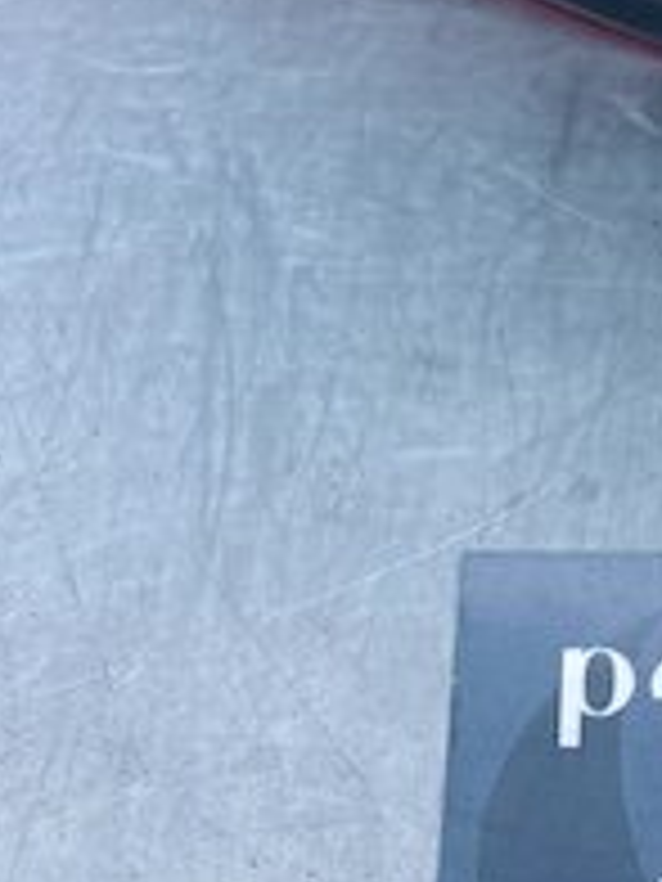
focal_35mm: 85
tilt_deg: -43.4
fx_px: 2167
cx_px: 905
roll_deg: -13.9
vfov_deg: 21.7
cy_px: -104
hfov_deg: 16.3
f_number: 1.8
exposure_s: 1/338
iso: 32
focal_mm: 4.25
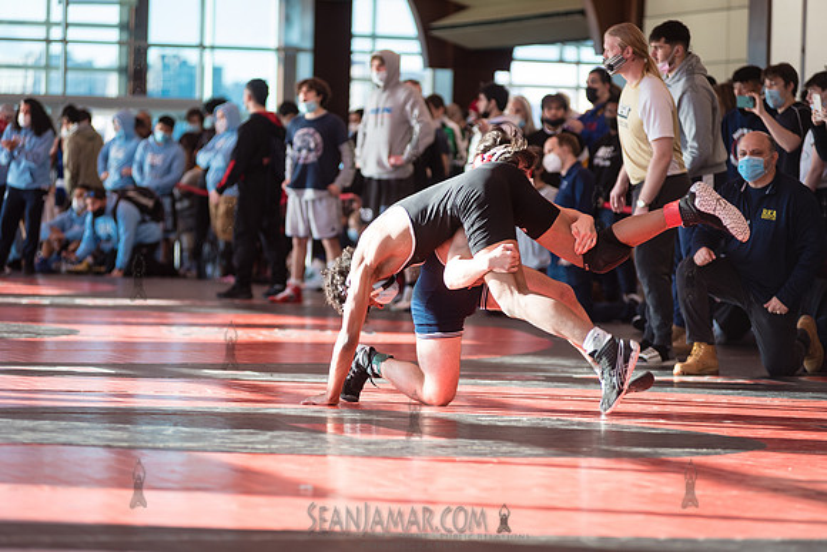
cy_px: 276
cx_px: 414
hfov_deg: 12.1
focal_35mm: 170
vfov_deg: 8.1
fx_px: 3906
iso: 400
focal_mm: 170
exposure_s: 1/400
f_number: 4
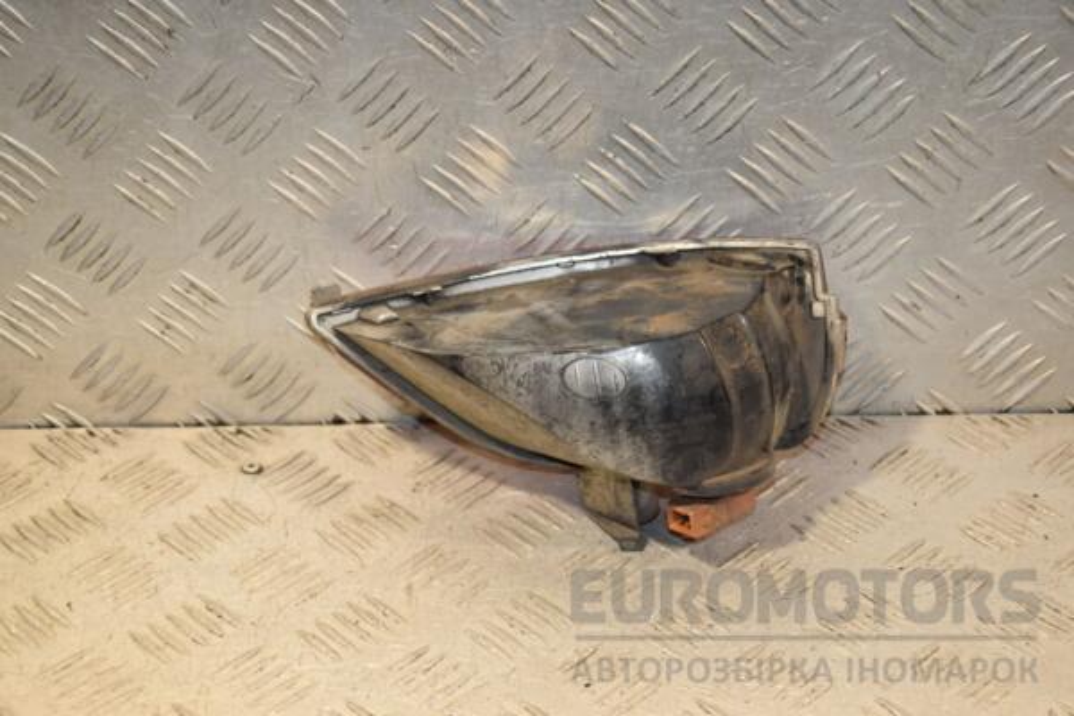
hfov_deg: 23.4
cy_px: 358
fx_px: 2595
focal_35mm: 87
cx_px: 537
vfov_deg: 15.7
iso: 800
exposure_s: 1/200
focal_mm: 58
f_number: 6.3
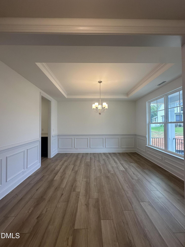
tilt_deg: +2.1
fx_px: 100
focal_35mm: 14
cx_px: 92
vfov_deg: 102.1
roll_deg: -0.6
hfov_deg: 85.7
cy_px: 124
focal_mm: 2.22
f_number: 2.2
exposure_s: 1/120
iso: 100
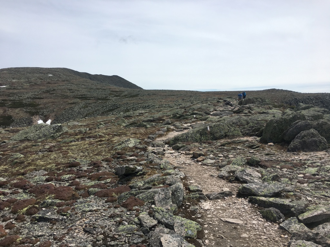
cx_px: 165
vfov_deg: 48.2
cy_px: 124
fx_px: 276
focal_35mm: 29
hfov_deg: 61.7
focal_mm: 4.15
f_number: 2.2
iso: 25
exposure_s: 1/2564
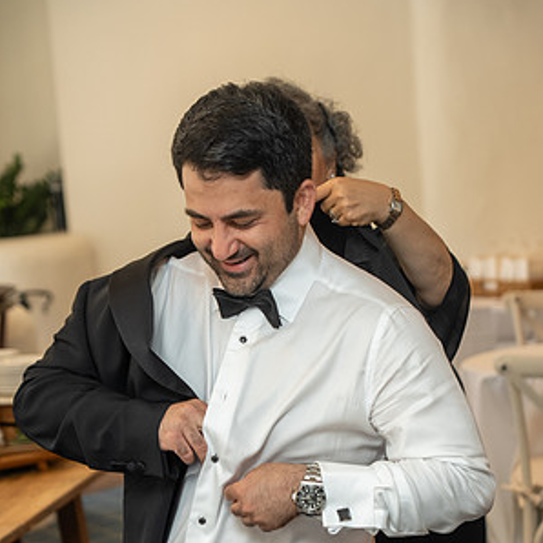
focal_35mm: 95
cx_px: 272
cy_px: 370
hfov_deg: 18.3
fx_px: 1686
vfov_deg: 18.2
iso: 1250
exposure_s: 1/200
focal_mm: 74
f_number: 4
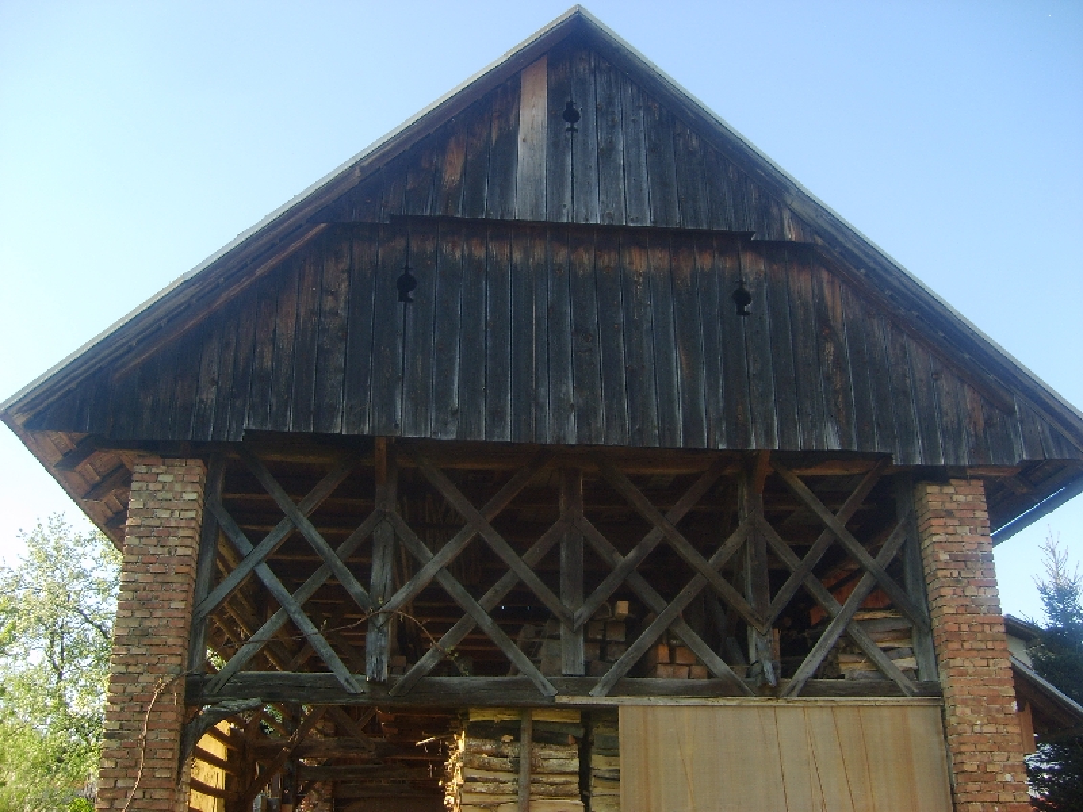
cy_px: 406
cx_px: 542
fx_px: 1095
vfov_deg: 40.7
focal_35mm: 35
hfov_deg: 52.6
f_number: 2.8
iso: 50
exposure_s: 1/250
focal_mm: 5.8
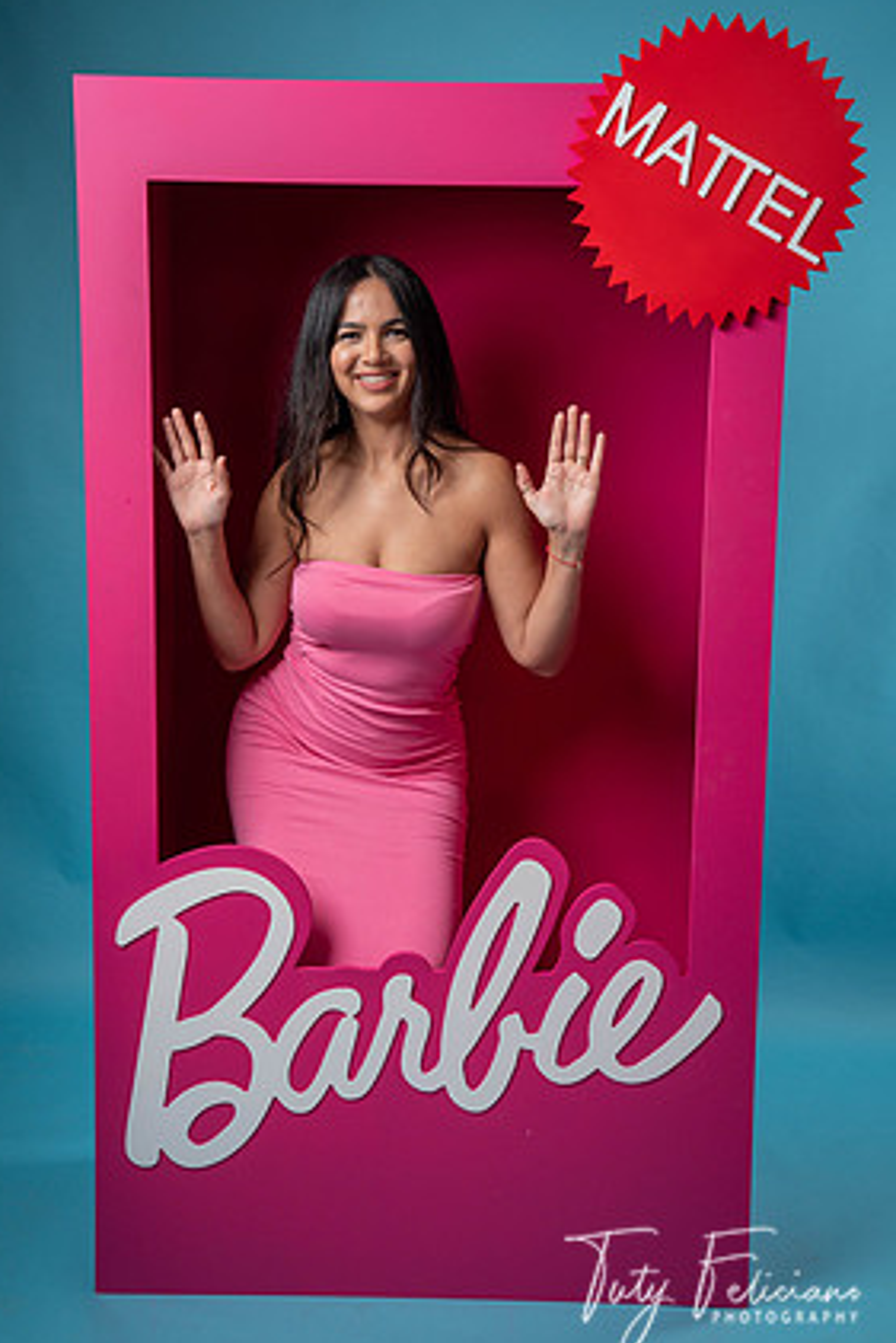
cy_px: 673
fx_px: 1753
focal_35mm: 47
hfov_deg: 28.7
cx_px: 430
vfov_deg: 41.9
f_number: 5.6
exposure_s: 1/200
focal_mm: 44
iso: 250
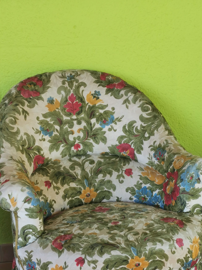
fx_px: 677
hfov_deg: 17.0
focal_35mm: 87
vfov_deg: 22.4
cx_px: 100
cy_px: 191
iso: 50
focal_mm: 5.56
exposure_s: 1/127
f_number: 1.6
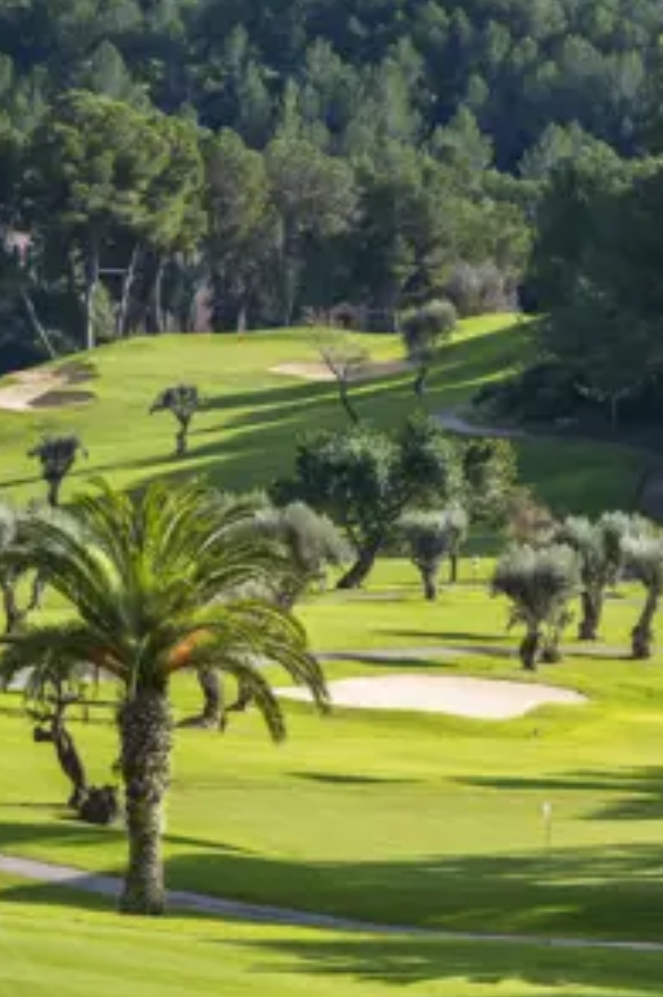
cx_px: 680
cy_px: 524
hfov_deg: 4.5
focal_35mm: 302
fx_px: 8352
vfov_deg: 6.8
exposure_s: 1/250
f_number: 5.6
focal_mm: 180
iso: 100
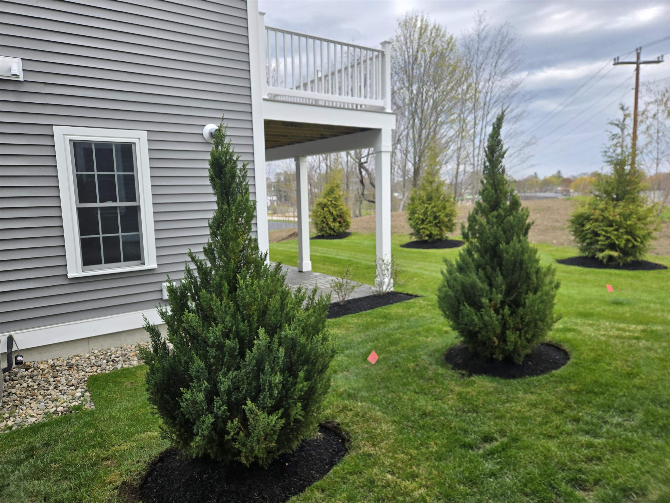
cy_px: 252
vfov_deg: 58.9
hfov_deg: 73.9
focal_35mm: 23
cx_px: 335
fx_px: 445
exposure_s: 1/2271
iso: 80
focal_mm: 5.4
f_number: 1.8
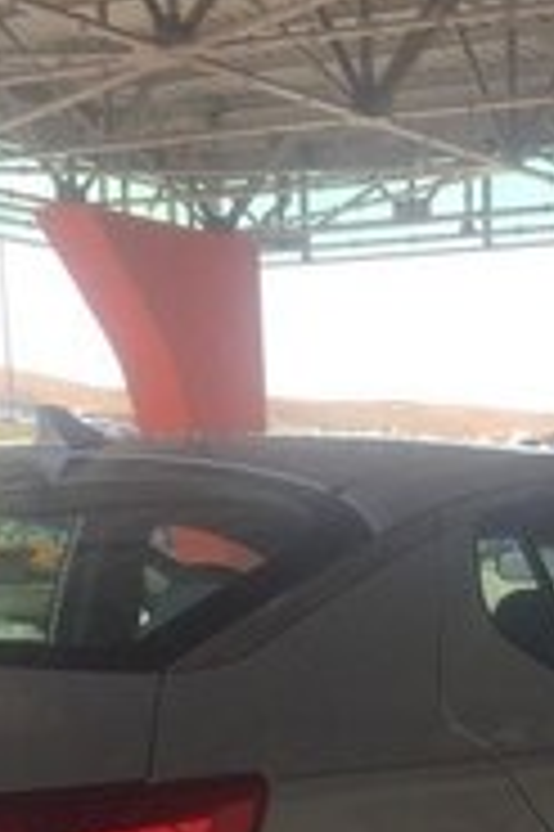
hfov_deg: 16.6
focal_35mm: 81
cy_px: 922
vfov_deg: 23.5
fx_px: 1873
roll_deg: -0.2
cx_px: 509
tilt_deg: -13.3
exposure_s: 1/573
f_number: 2.2
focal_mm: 4.15
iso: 32
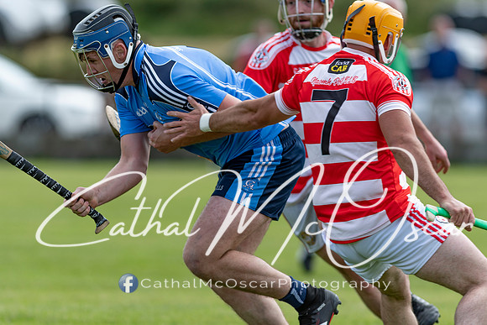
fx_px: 6476
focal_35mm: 479
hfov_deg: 4.3
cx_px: 244
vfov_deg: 2.9
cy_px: 162
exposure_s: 1/1600
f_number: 2.8
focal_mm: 300
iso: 110
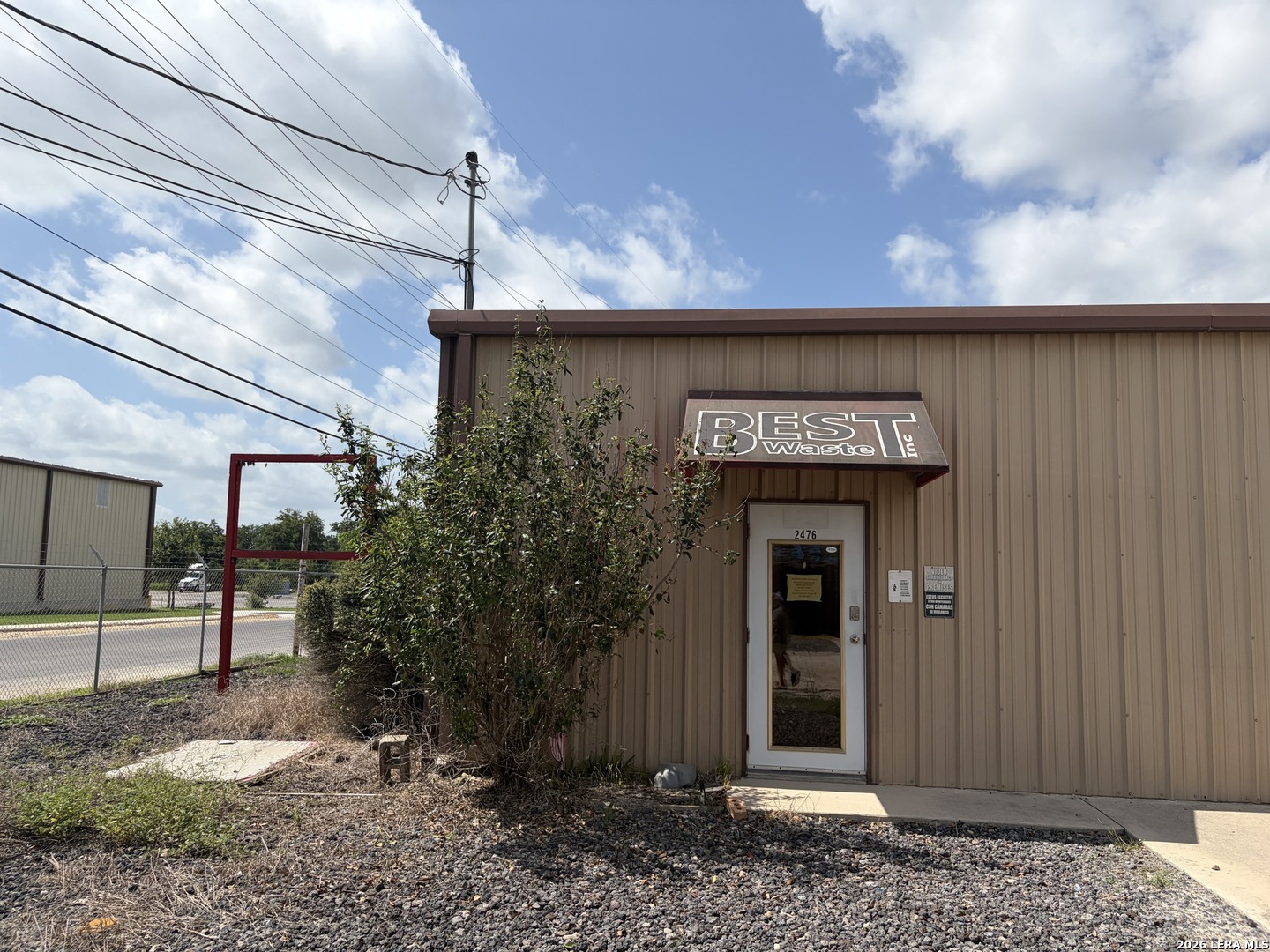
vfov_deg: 53.1
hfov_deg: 67.3
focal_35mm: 26
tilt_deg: +6.8
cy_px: 476
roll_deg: -1.5
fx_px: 954
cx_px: 635
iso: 50
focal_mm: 5.96
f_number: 1.6
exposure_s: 1/5814
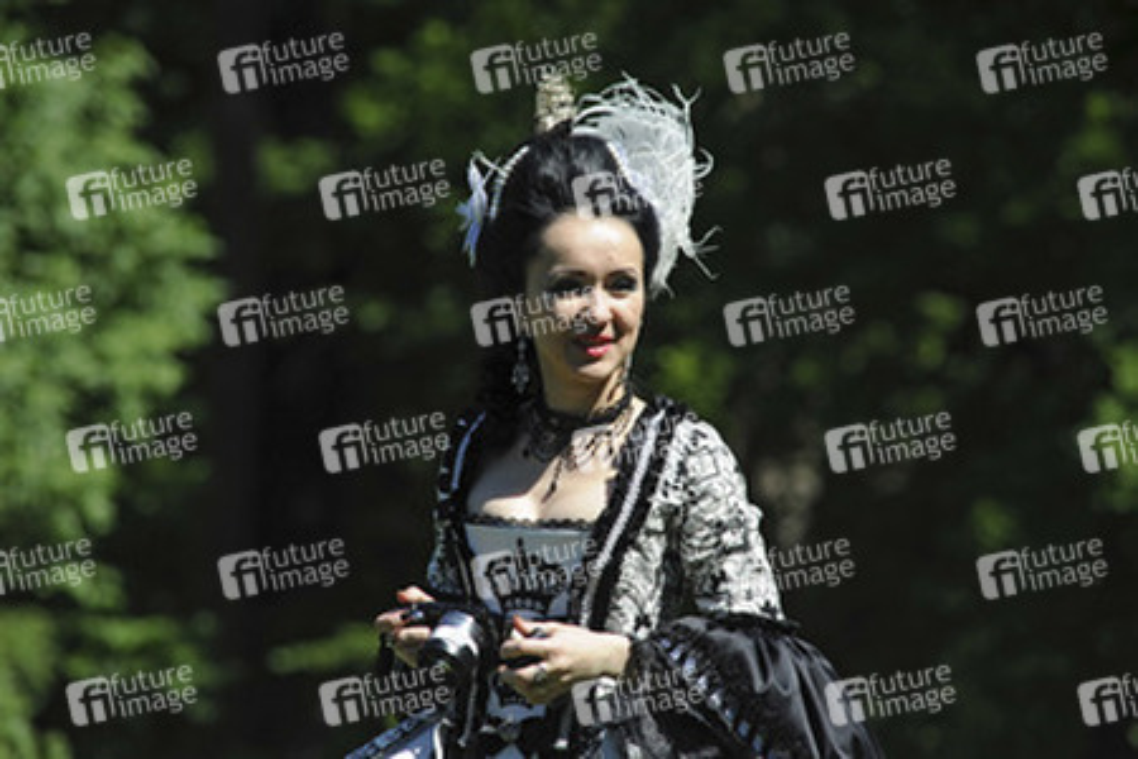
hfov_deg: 6.9
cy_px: 380
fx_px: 9483
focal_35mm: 300
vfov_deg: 4.6
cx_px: 569
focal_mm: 300
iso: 800
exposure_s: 1/1600
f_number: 8
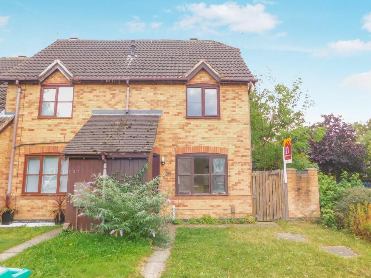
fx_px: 257
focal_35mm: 24
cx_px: 193
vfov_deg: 56.8
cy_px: 142
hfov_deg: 71.6
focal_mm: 4
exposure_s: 1/80
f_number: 3
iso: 125
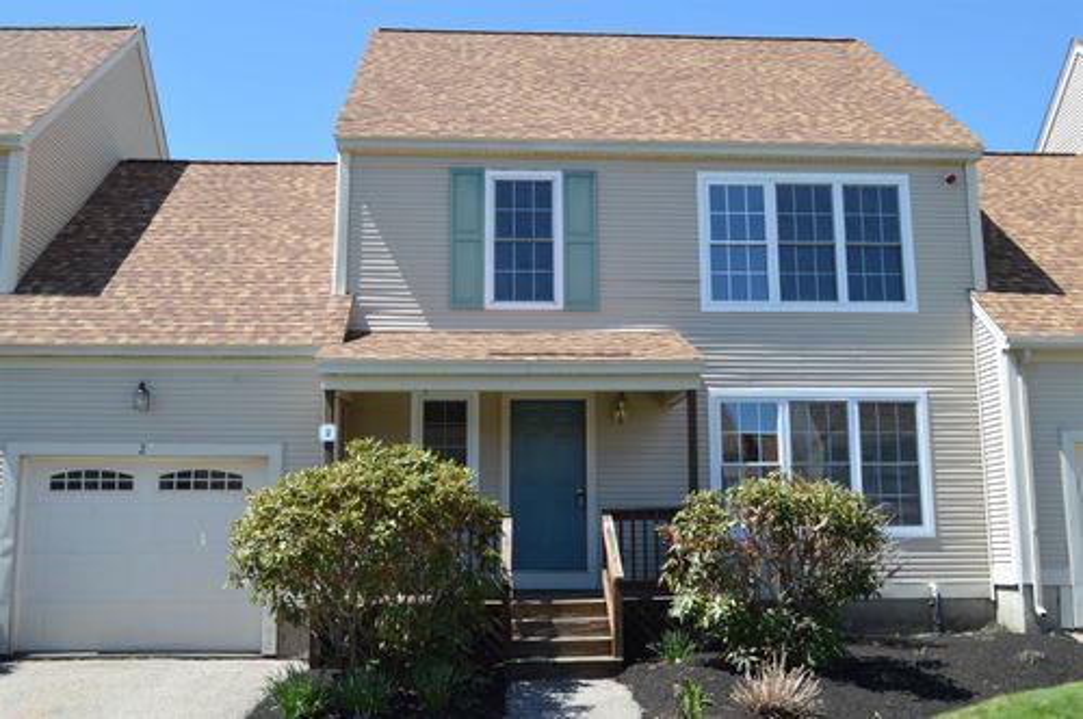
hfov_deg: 53.2
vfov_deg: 36.8
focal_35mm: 36
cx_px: 542
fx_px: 1082
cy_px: 360
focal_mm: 24
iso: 100
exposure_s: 1/160
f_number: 6.3
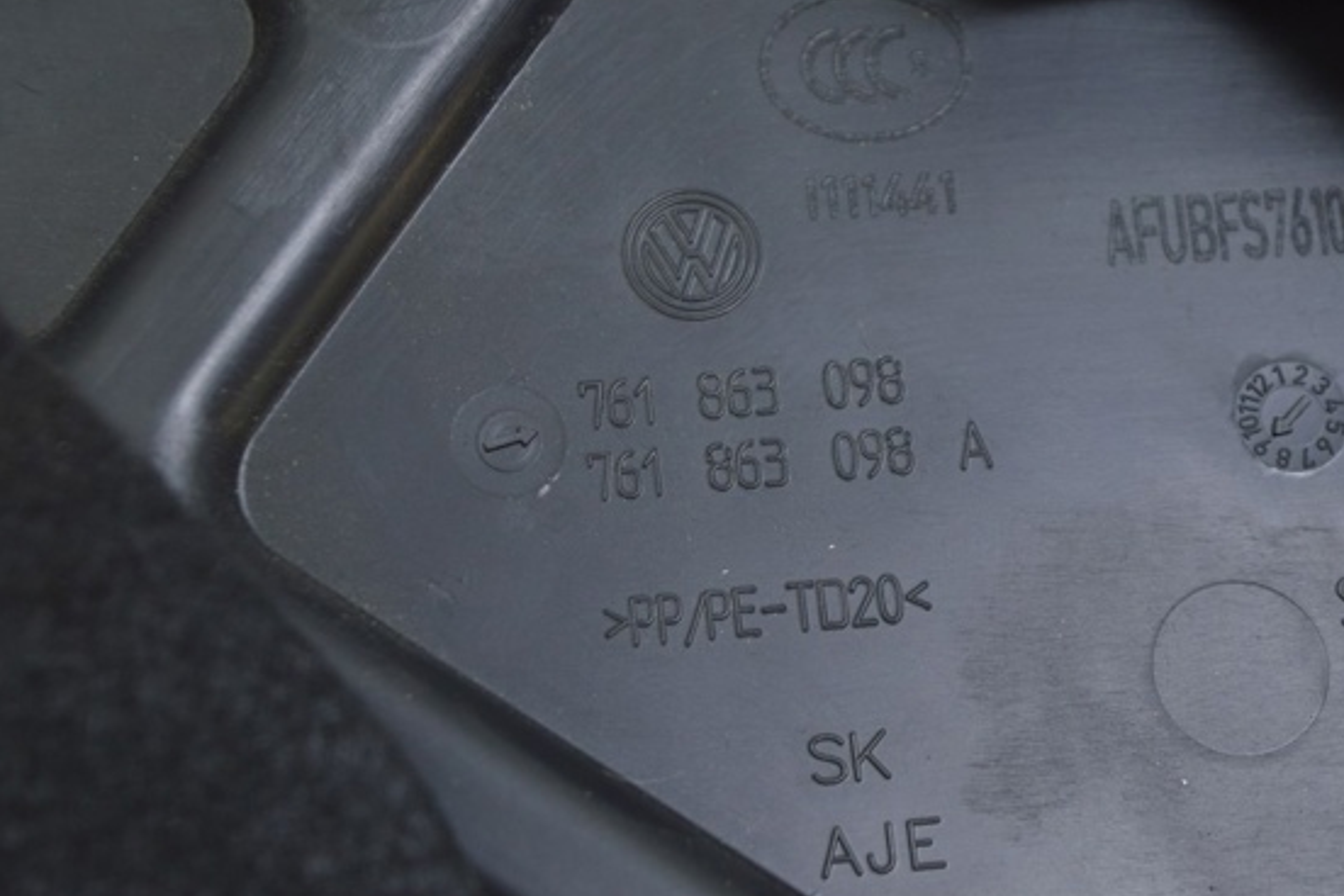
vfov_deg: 14.3
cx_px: 677
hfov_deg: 21.3
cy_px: 432
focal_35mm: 96
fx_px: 3568
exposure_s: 1/20
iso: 400
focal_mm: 55
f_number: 5.6
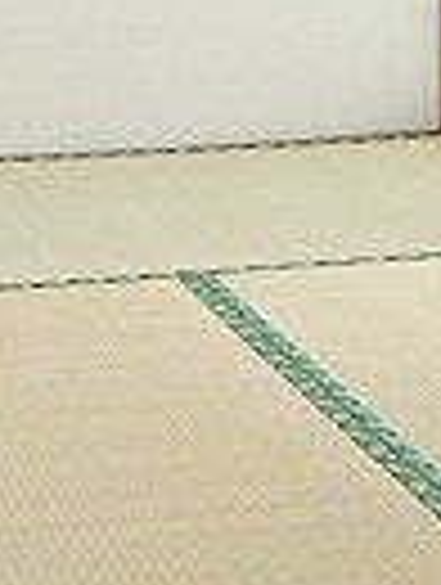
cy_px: -202
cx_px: -18
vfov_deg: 15.7
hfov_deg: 12.4
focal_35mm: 118
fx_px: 1998
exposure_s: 1/30
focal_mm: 4.3
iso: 200
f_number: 2.8
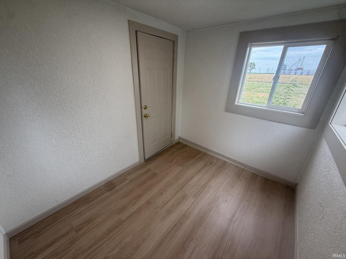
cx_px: 173
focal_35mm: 14
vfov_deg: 85.7
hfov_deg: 102.1
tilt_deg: -23.0
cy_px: 130
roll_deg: -1.1
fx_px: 140
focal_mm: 2.22
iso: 64
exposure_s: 1/117
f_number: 2.2
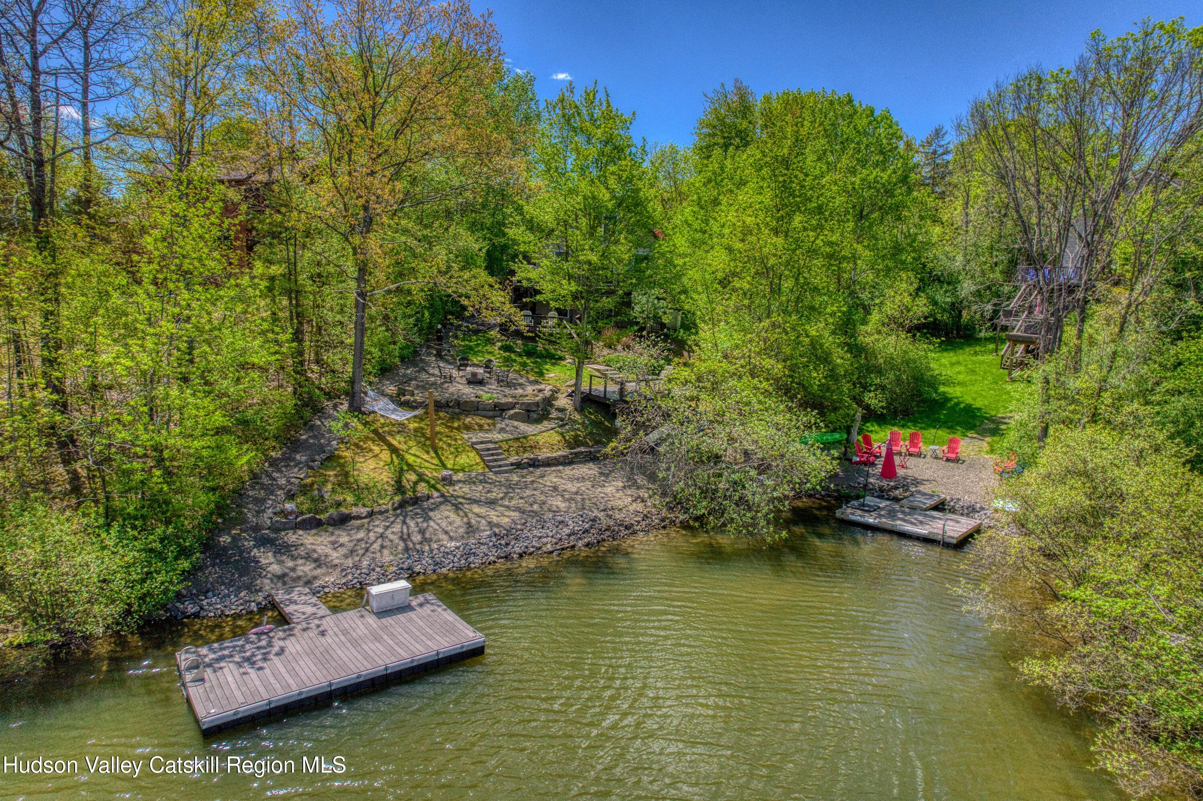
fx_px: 735
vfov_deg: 57.2
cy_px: 400
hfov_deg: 78.6
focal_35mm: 22
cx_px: 602
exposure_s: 1/1600
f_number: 2.8
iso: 620
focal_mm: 8.38
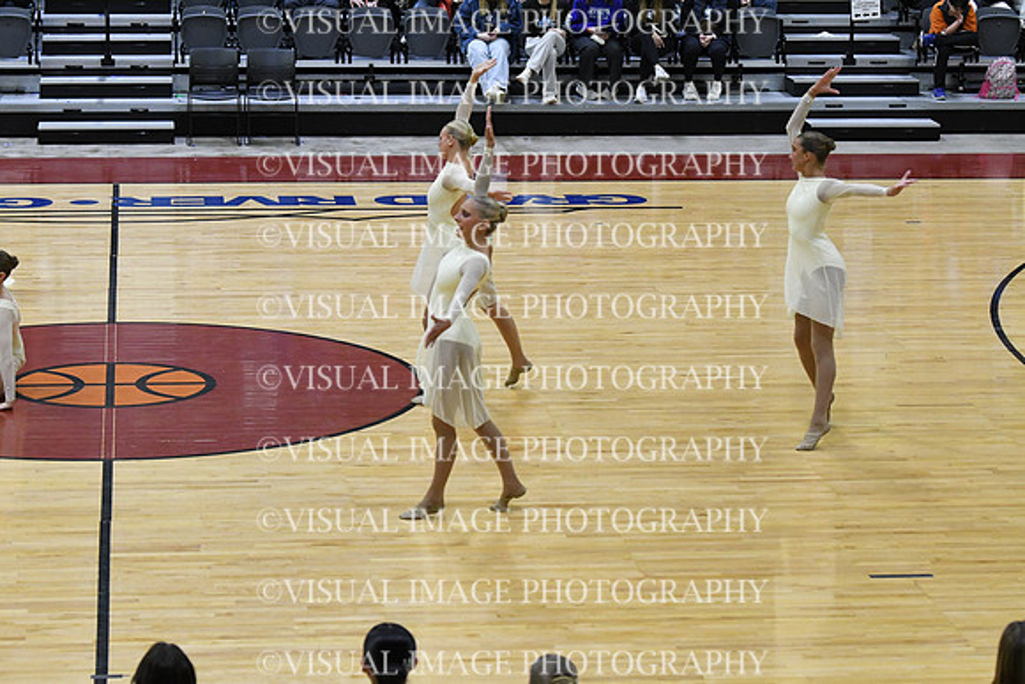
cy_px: 342
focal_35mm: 105
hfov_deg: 19.5
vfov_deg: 13.0
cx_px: 512
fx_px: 2990
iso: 5000
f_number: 4
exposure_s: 1/500
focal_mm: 70
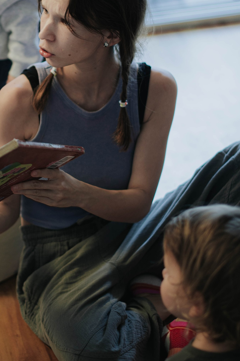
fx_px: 1030
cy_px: 106
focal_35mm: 103
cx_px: 35
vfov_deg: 19.7
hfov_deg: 13.2
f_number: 1.8
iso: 80
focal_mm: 50
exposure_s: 1/125
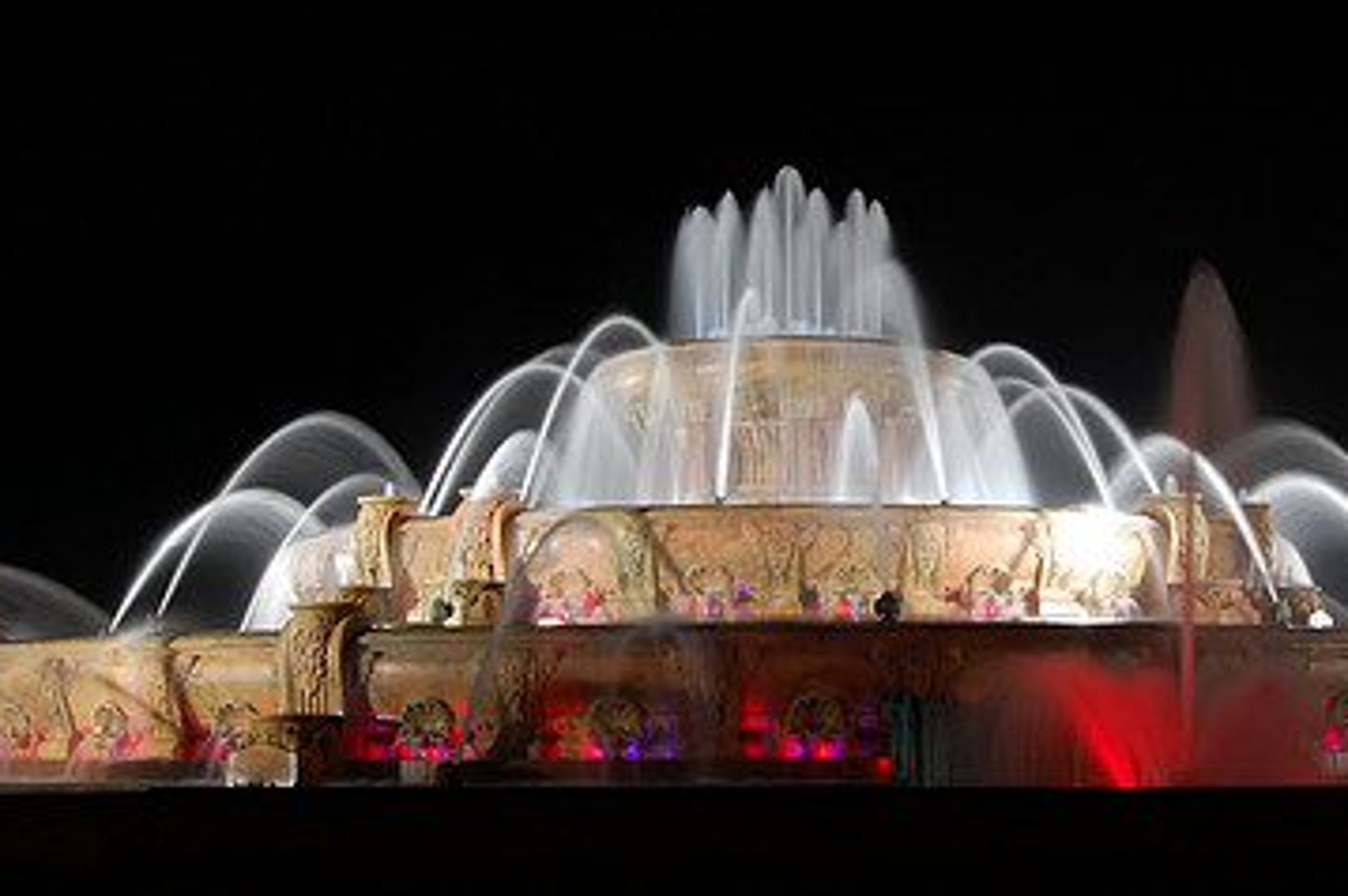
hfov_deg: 29.5
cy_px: 343
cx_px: 870
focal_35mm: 68
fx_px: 2544
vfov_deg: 19.9
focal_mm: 28
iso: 200
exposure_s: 1.3
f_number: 13
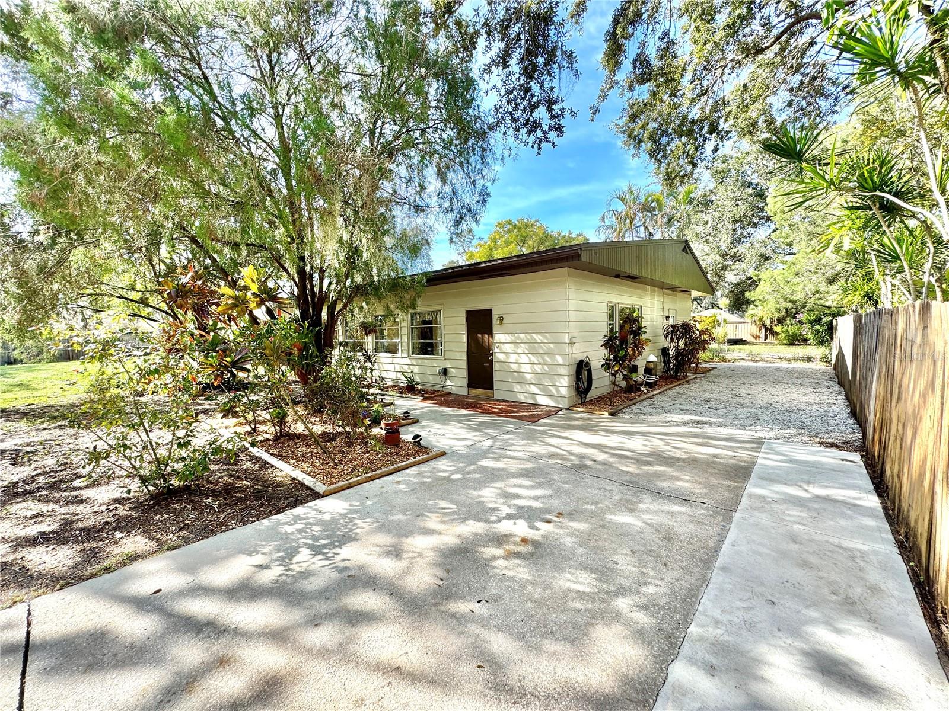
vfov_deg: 85.7
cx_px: 474
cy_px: 356
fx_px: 384
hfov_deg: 102.1
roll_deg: +1.6
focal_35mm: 14
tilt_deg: -5.9
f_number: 2.2
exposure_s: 1/291
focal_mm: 2.22
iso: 40
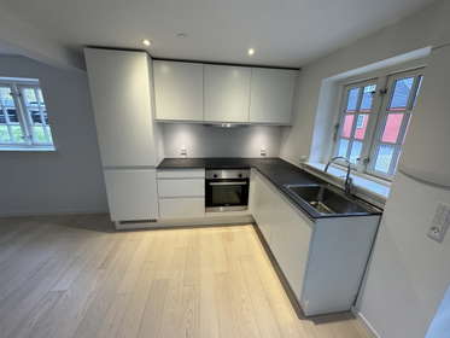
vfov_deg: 85.7
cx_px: 225
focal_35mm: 14
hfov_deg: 102.0
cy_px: 169
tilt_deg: -15.0
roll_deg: -1.6
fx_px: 182
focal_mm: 2.22
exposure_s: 1/100
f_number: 2.2
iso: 200
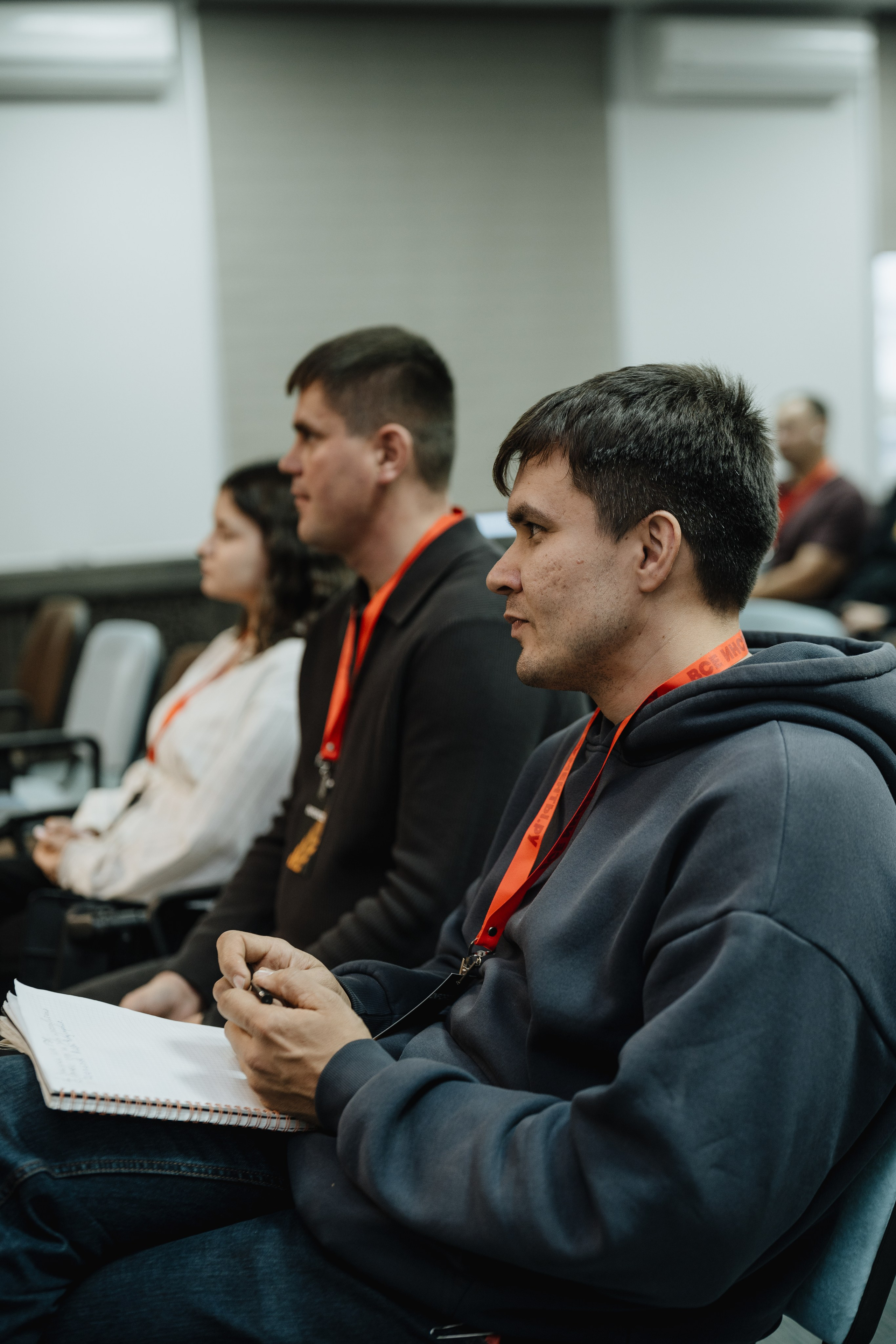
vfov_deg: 39.6
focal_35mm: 50
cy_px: 672
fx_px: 1867
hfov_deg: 27.0
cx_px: 448
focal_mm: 50
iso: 640
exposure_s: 1/125
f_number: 2
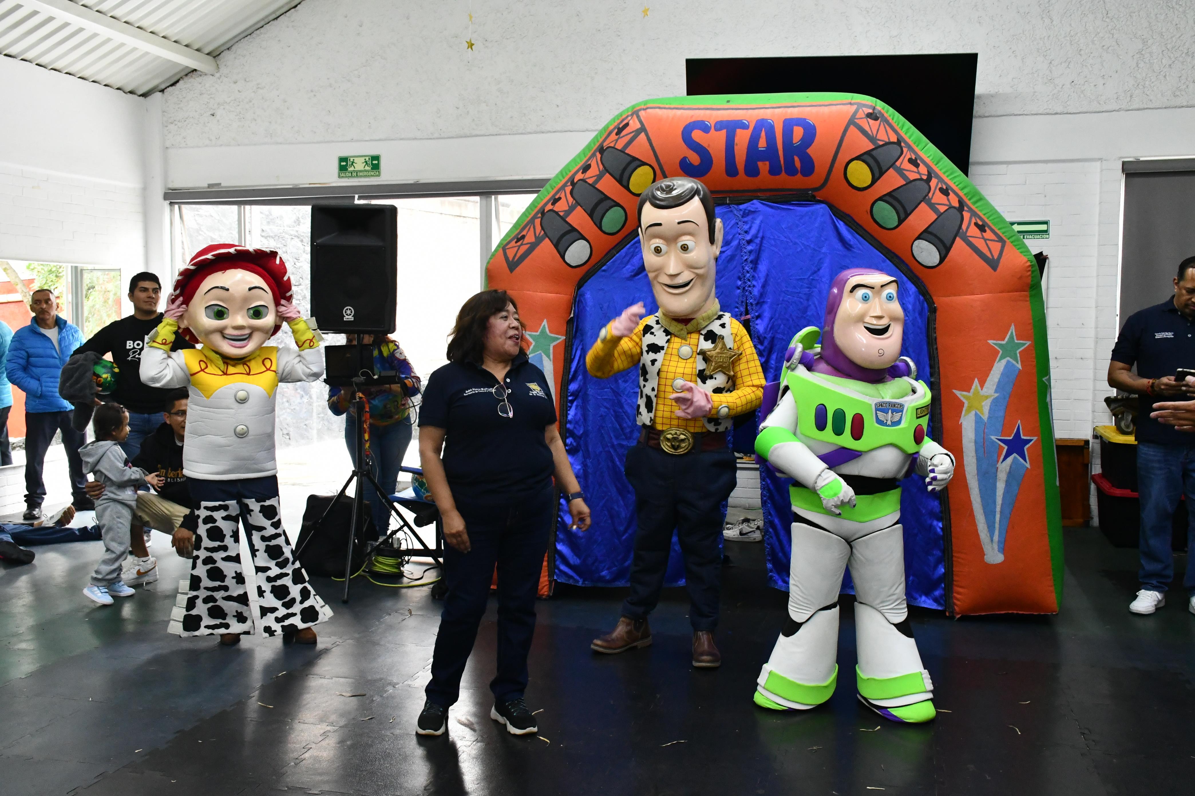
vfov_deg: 40.0
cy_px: 398
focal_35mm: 33
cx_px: 598
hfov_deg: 57.2
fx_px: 1095
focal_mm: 22
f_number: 9
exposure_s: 1/60
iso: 4000
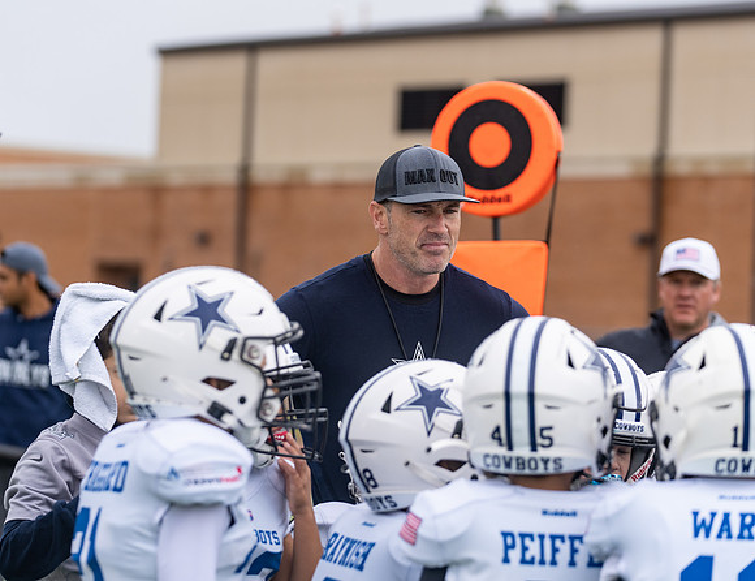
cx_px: 361
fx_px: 3392
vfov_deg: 9.8
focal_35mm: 154
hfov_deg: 12.7
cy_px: 260
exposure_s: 1/1250
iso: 250
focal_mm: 127
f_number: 3.5
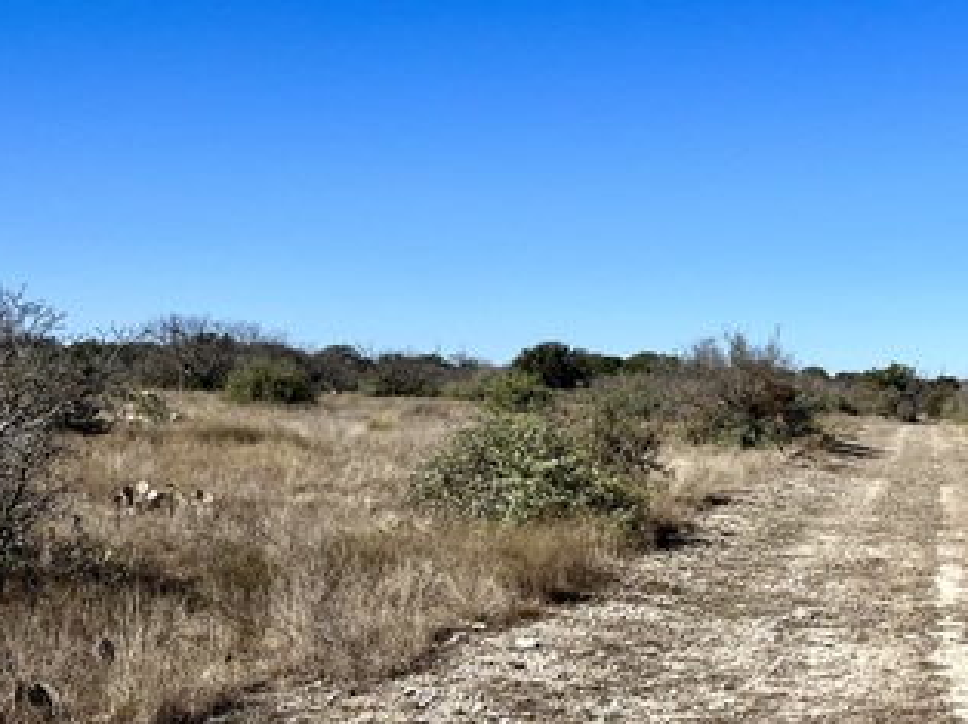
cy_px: 493
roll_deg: -0.8
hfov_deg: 34.2
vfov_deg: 27.3
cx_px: 872
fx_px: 1481
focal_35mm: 53
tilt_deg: -4.2
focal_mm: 5.1
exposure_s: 1/5319
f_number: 1.6
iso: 50
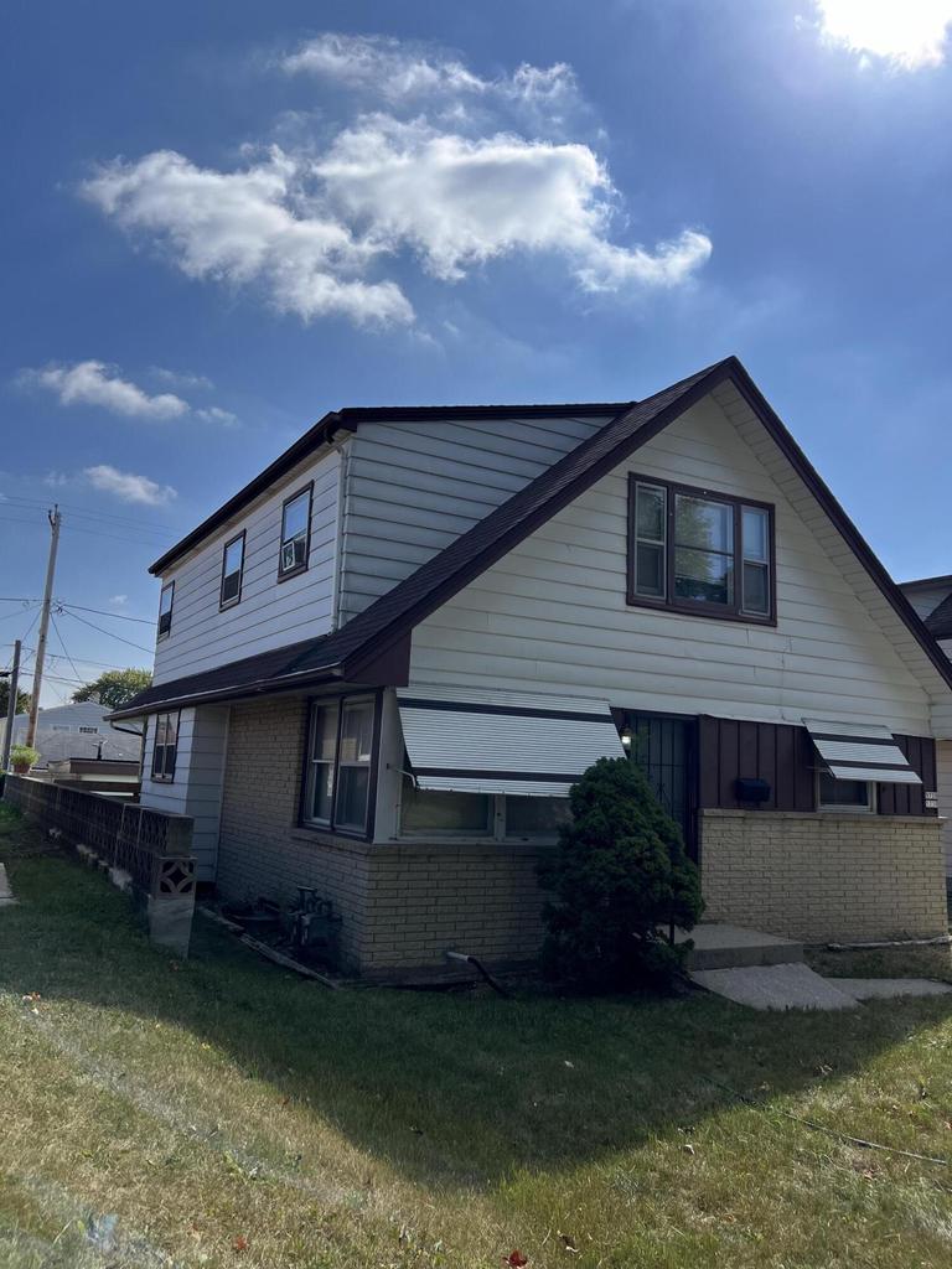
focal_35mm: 26
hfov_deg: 53.1
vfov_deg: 67.3
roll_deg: -2.7
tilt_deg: +10.2
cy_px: 634
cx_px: 476
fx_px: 953
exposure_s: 1/6579
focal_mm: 5.7
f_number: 1.5
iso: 50
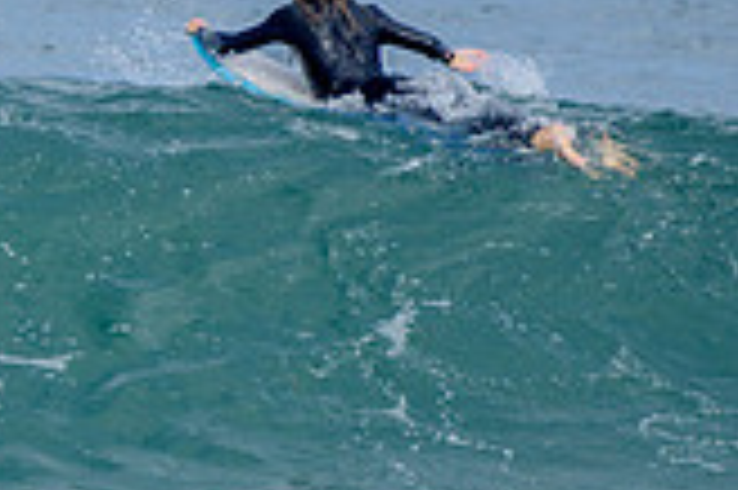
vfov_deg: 0.6
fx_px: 44317
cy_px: 272
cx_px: -562
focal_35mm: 2164
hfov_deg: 1.0
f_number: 5.6
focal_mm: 500
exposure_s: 1/1250
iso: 200
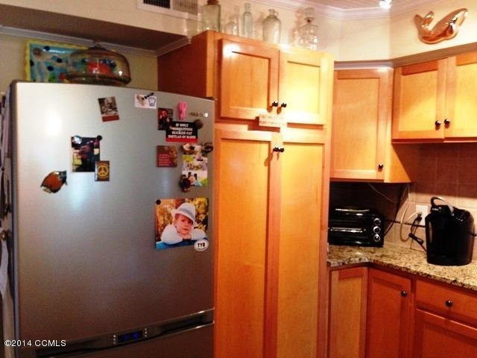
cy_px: 179
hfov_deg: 55.4
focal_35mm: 33
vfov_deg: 42.9
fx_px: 455
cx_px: 238
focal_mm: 4.12
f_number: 2.4
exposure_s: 1/20
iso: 125
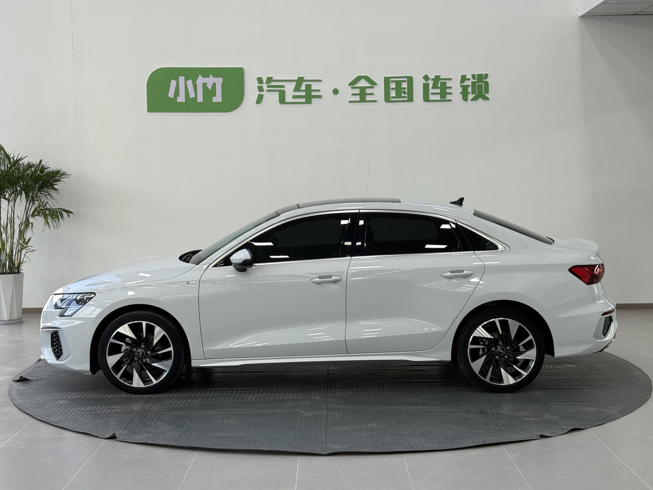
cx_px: 326
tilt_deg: -2.6
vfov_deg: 30.3
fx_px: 905
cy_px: 245
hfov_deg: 39.7
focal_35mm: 48
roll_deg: +0.2
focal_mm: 6.76
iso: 80
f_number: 1.78
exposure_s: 1/123
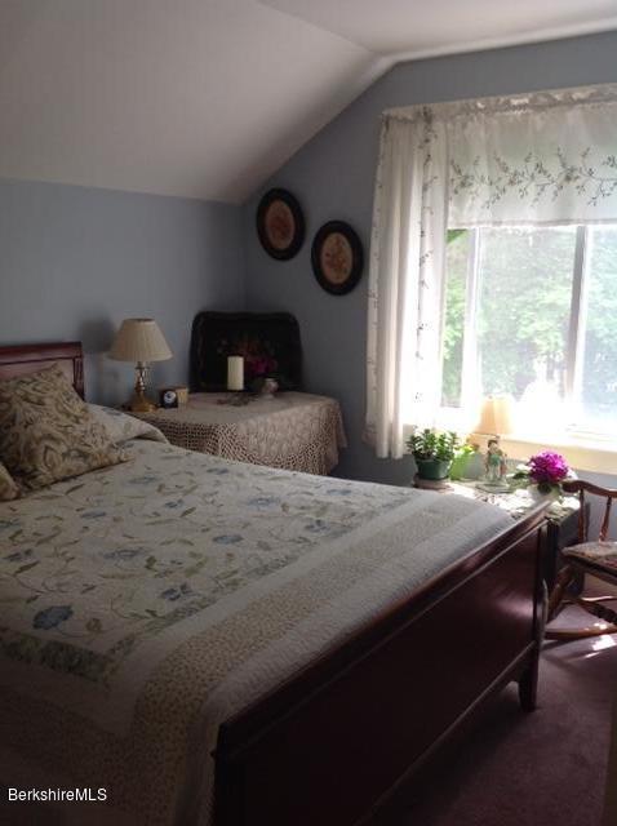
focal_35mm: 35
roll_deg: -0.8
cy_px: 413
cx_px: 308
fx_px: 834
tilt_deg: -6.7
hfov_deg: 40.6
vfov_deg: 52.7
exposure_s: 1/60
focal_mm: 4.28
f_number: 2.4
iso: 50
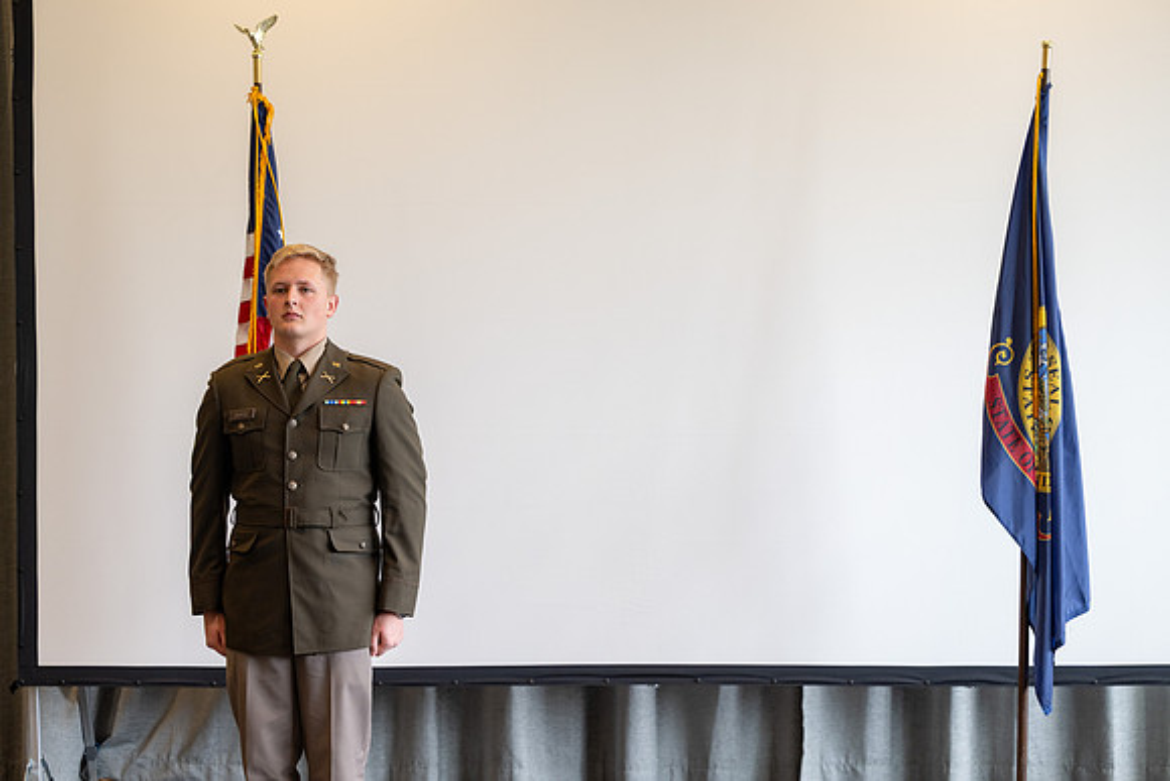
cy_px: 390
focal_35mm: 70
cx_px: 585
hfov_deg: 28.8
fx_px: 2281
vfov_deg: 19.4
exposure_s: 1/125
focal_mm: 70
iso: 500
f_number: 2.8
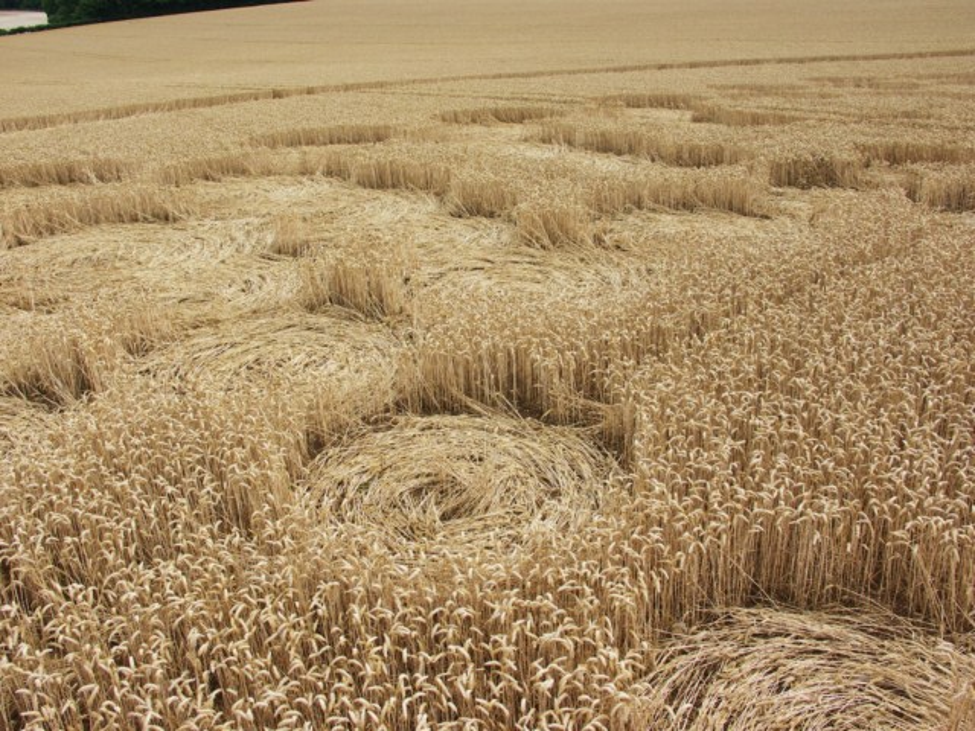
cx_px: 488
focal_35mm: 31
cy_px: 366
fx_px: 873
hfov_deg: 58.4
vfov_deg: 45.4
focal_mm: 8
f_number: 5.6
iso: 50
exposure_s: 1/200
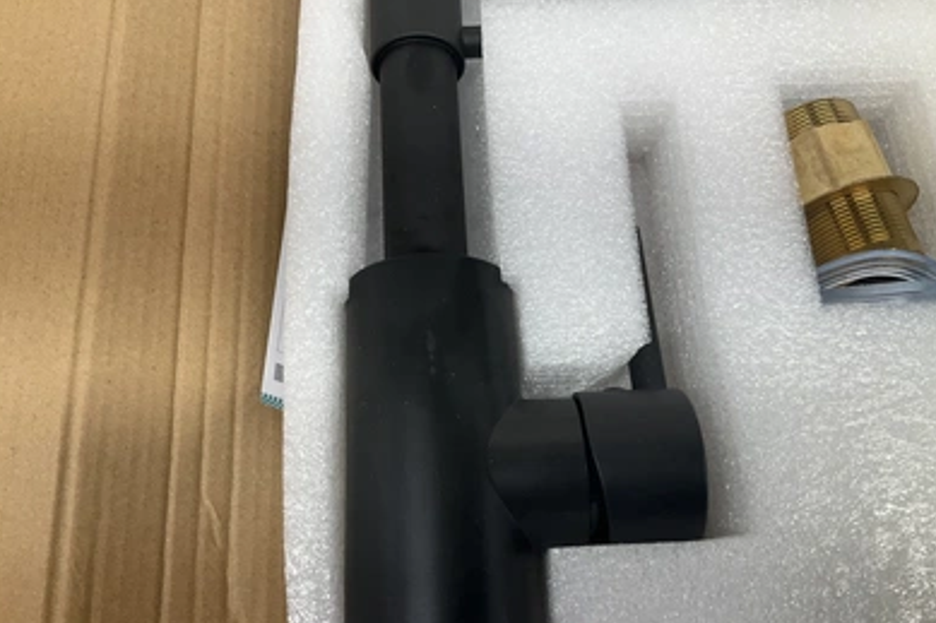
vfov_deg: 42.2
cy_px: 342
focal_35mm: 31
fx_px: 806
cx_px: 464
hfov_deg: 60.3
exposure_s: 1/120
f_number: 1.8
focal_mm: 3
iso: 40
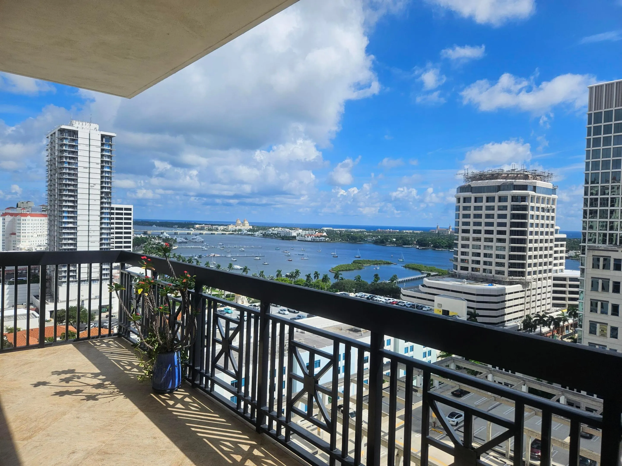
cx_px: 311
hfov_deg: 73.9
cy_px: 233
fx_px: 413
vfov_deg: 58.9
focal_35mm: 23
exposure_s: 1/3531
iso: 25
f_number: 1.8
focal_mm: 5.4
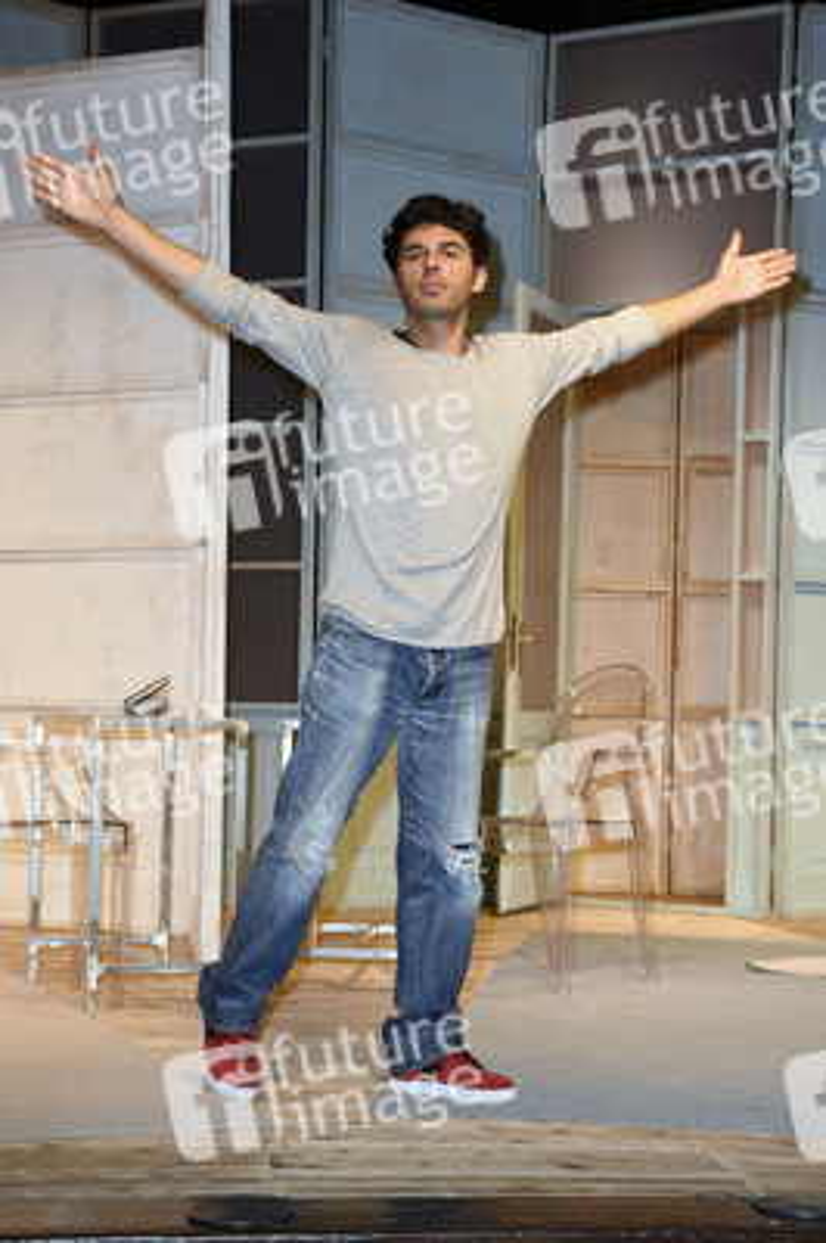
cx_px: 413
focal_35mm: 63
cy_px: 622
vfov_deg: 31.9
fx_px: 2172
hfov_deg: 21.5
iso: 500
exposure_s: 1/160
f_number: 6.3
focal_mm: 42
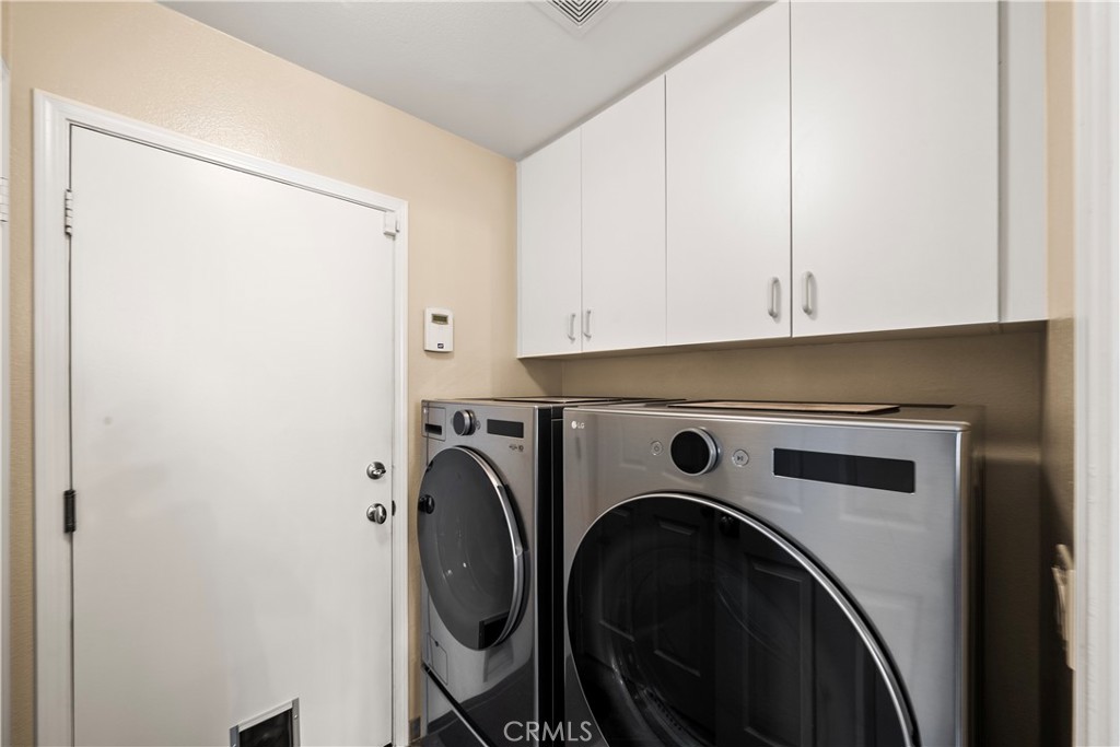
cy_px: 374
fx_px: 404
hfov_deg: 108.3
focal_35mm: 13
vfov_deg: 85.4
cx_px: 560
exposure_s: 1
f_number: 11
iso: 200
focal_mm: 13
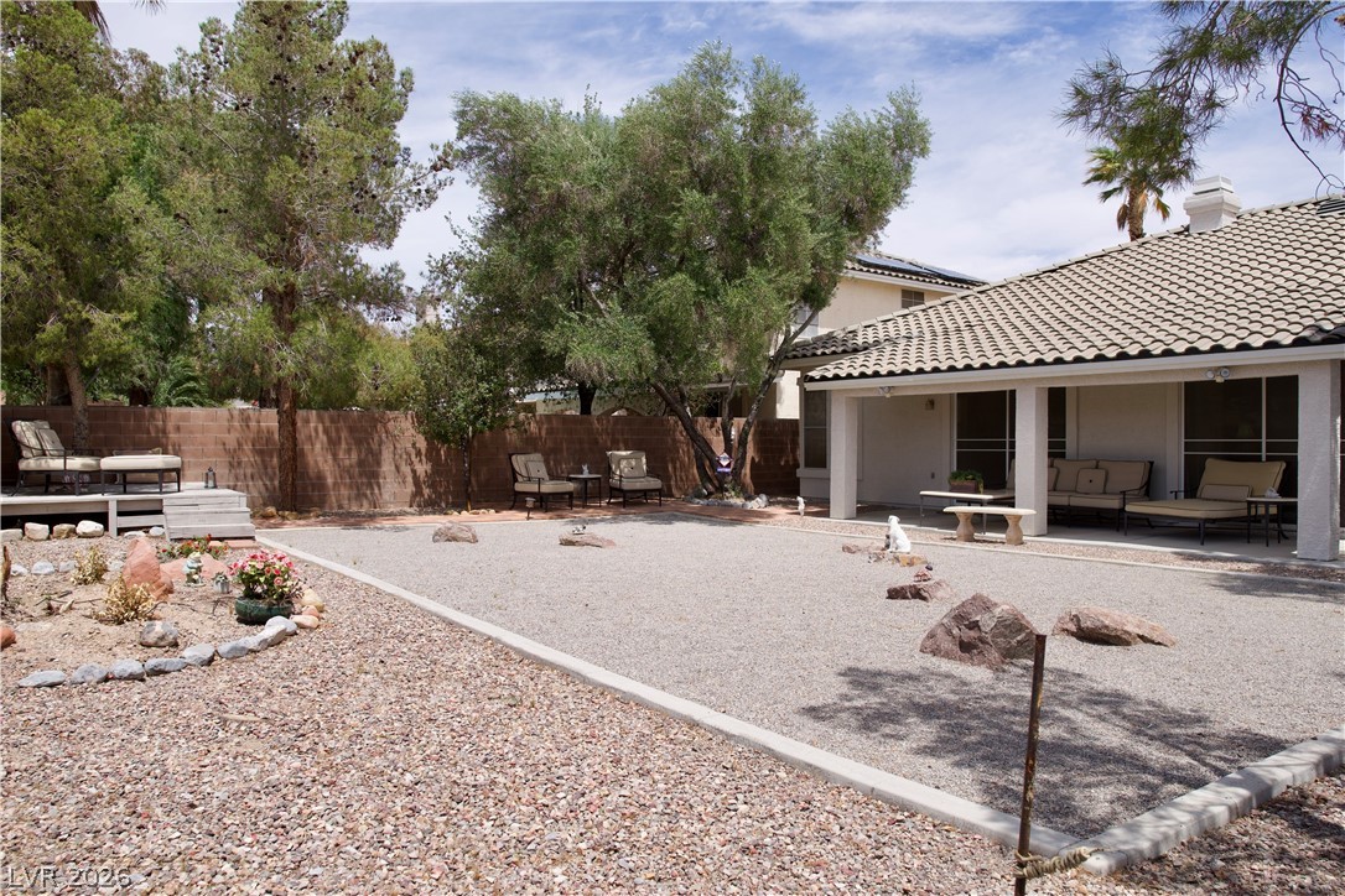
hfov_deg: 73.7
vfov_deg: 53.1
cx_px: 672
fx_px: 897
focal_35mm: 24
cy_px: 448
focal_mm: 16
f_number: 5
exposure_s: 1/640
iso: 100
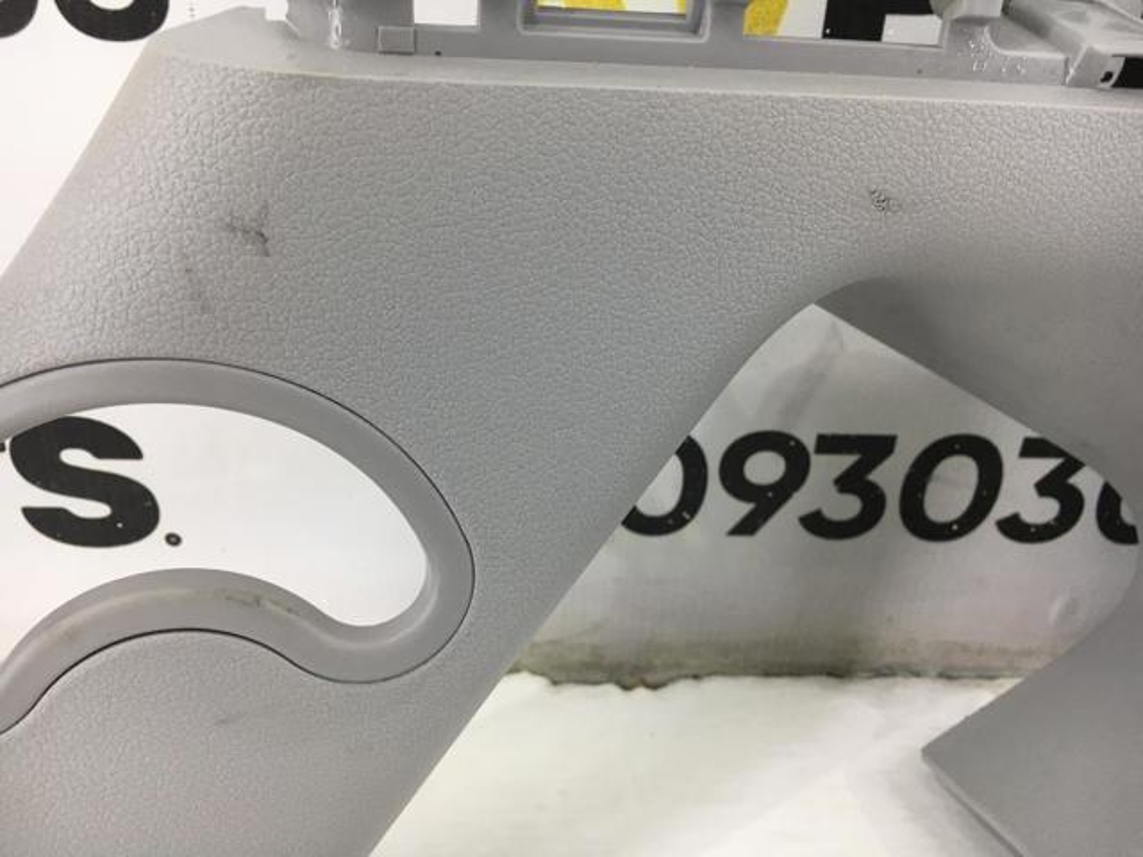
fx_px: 958
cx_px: 572
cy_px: 428
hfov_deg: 61.7
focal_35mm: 29
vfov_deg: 48.2
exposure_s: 1/33
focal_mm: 4.15
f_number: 2.2
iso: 25
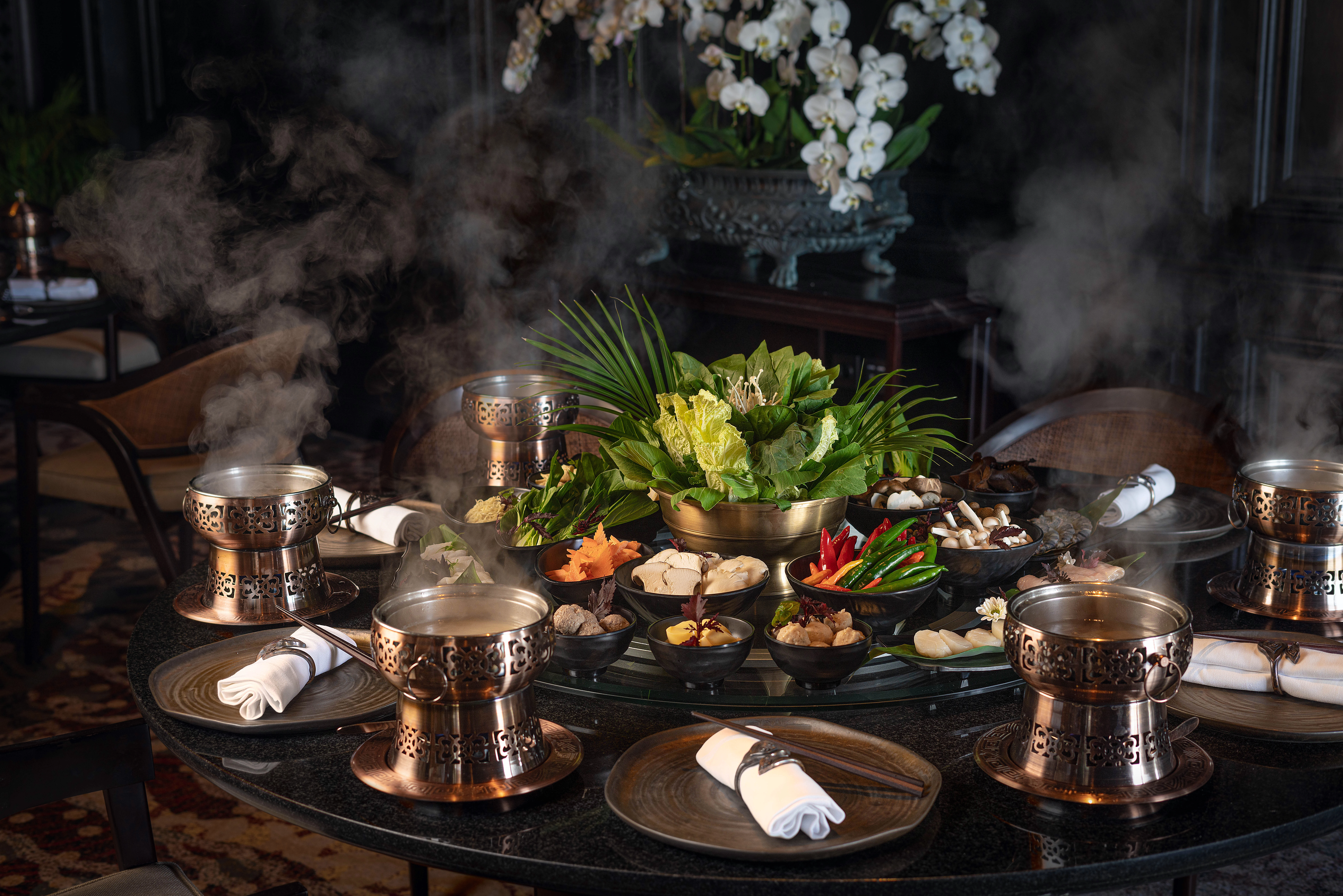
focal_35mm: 50
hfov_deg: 39.6
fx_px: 1865
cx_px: 672
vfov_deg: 27.0
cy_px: 448
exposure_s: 1/20
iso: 250
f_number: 4.5
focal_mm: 50
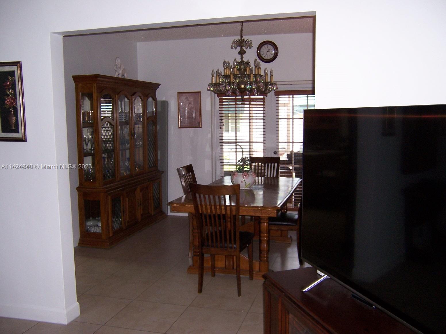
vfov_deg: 42.9
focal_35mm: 33
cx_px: 223
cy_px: 167
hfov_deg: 55.4
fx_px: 425
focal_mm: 5.5
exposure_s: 1/60
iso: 140
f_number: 2.8
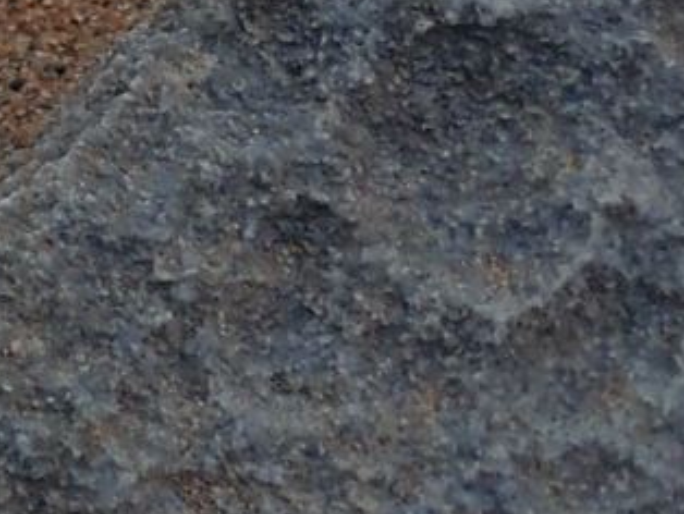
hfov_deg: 8.5
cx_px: -1403
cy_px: -553
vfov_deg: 7.4
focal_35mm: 191
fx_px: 3777
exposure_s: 1/640
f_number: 3.2
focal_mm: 5.5
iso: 100
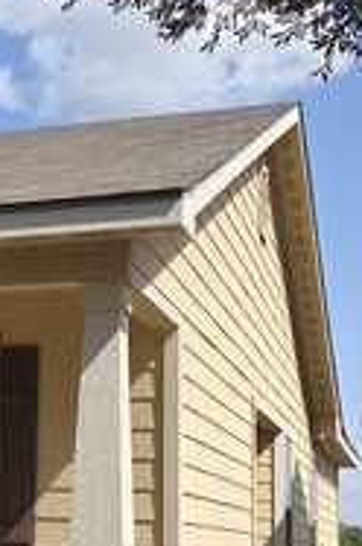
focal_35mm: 82
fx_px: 1241
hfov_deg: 15.8
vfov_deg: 24.6
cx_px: -102
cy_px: 380
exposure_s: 1/705
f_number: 1.7
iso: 12
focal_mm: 6.3
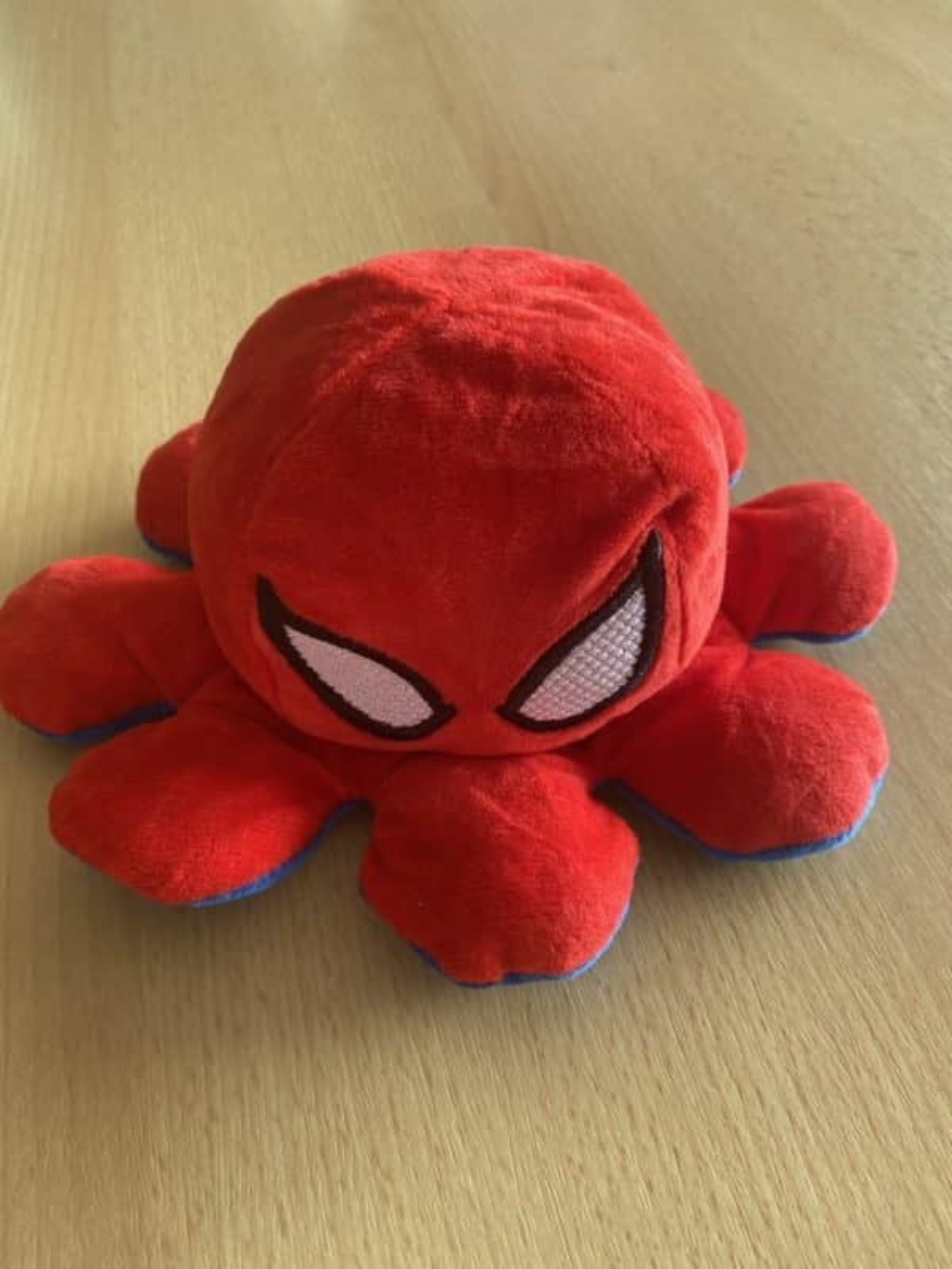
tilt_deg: -48.8
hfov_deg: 53.1
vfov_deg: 67.3
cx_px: 476
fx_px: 953
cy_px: 634
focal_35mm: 26
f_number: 1.8
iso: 100
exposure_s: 1/121
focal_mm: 4.25
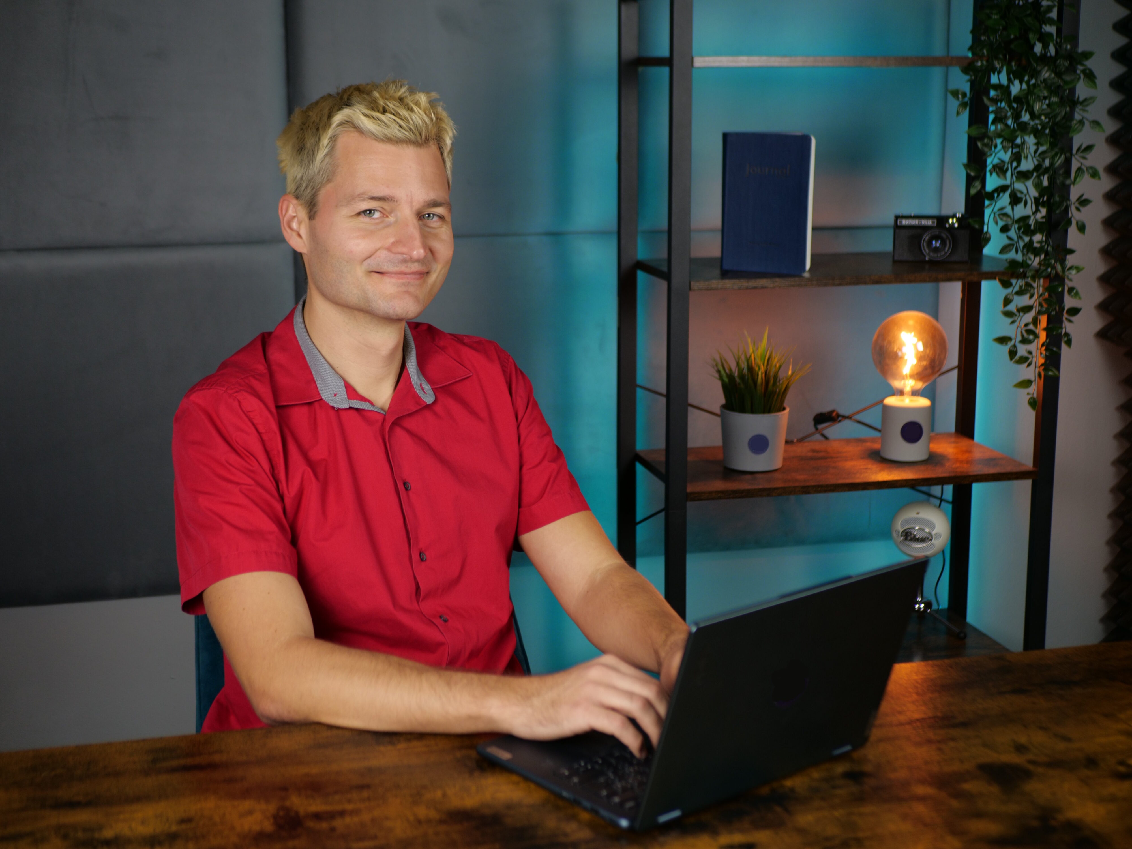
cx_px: 566
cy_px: 424
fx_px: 1635
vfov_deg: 29.1
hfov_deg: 38.2
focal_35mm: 50
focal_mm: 25
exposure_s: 1/50
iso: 200
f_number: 2
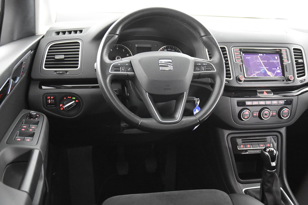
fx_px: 334
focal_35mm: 39
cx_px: 154
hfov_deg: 49.5
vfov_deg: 34.2
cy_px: 102
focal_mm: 26
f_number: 3.2
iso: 9000
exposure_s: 1/40
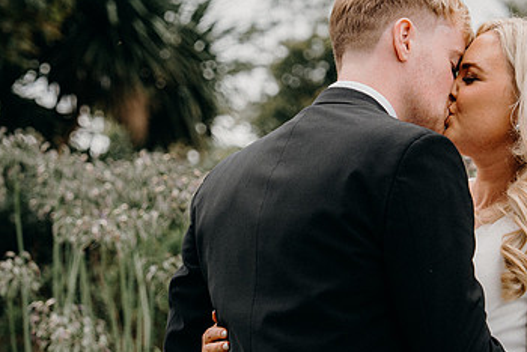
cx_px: 411
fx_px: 2549
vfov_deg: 7.9
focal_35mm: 174
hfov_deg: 11.8
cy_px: 204
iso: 160
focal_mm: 70
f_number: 3.5
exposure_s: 1/250
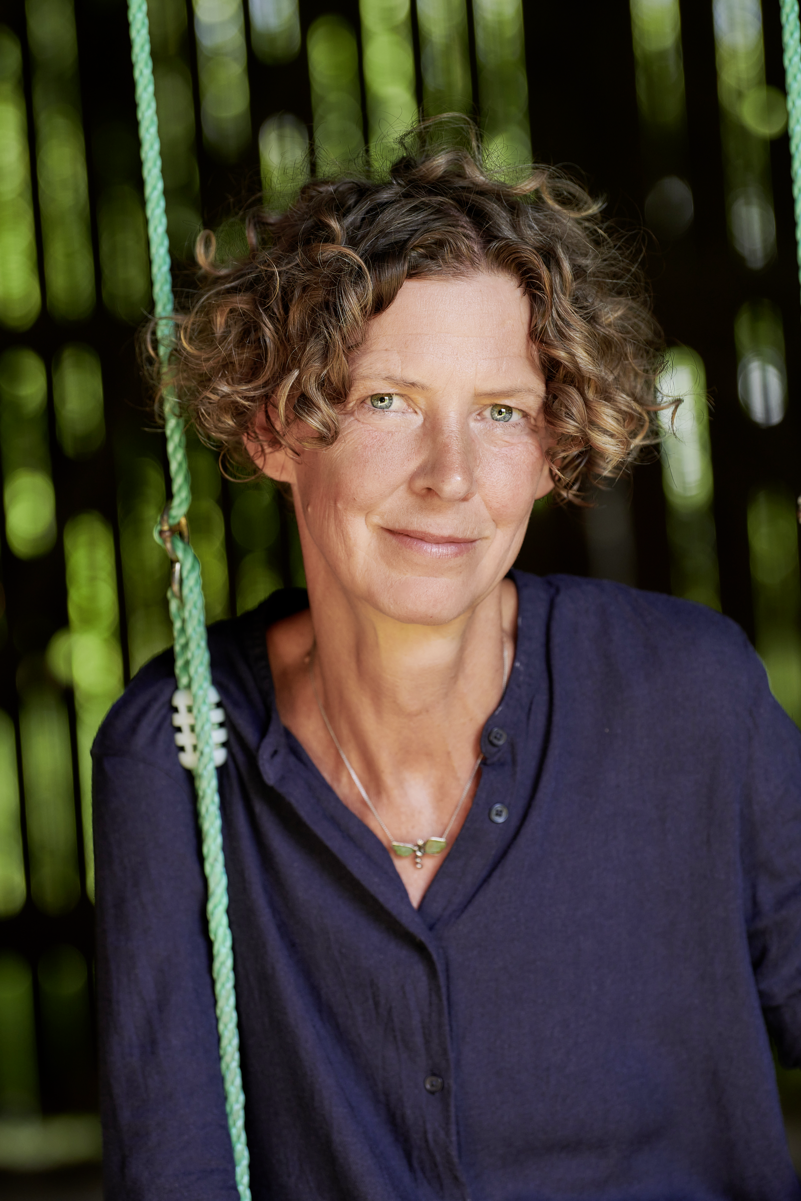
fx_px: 4505
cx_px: 400
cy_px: 600
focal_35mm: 135
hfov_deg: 10.2
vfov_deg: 15.2
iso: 200
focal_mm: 135
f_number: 4
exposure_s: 1/160
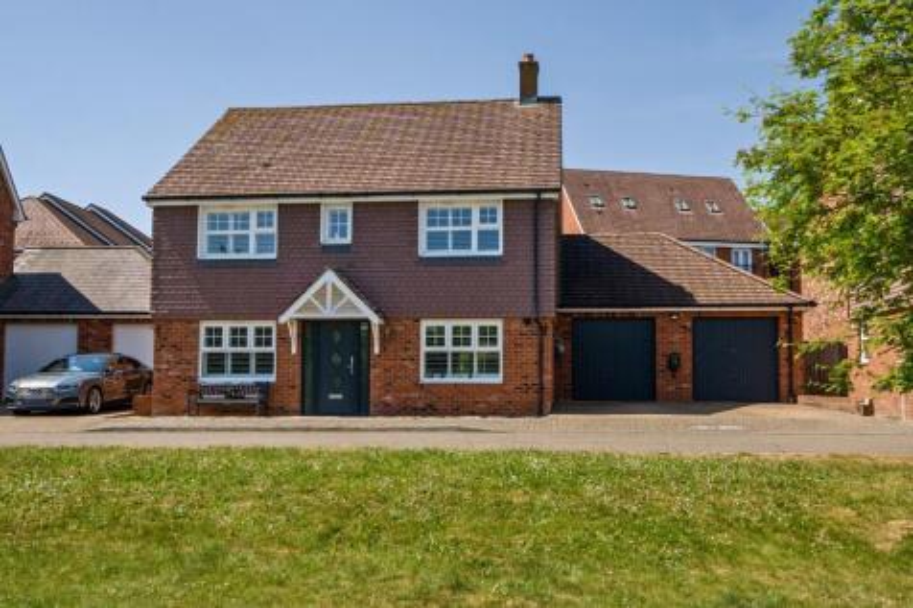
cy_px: 304
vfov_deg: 36.8
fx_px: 913
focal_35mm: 36
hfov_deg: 53.1
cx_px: 456
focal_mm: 24
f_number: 8
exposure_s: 1/800
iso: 400
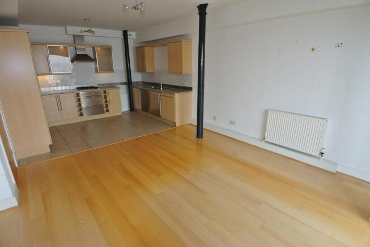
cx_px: 185
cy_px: 124
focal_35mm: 18
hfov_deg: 89.9
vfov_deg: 67.5
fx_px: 185
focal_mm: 6.7
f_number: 7.1
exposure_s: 1/60
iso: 400
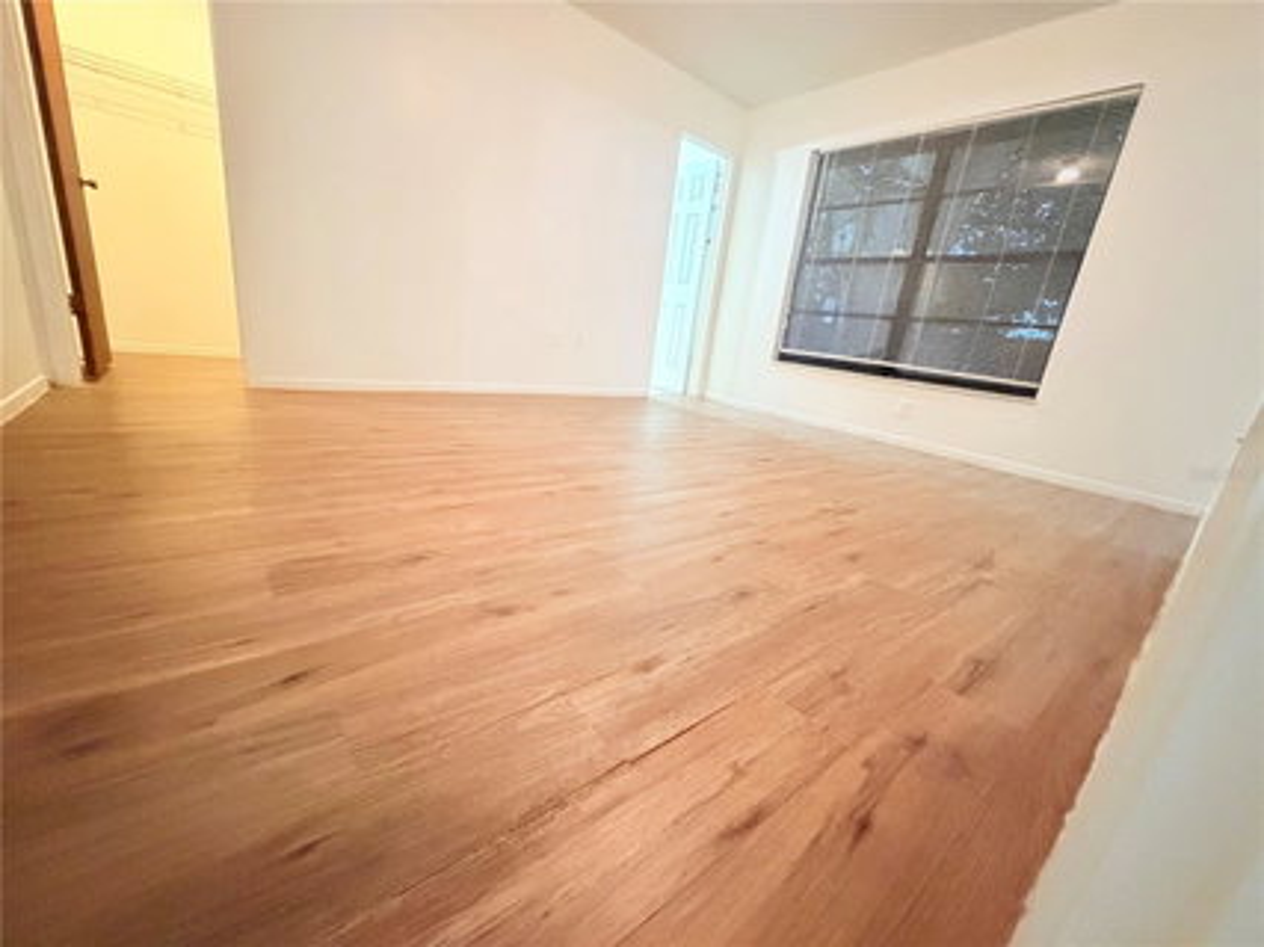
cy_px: 474
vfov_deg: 85.6
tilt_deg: -15.8
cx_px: 632
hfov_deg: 102.1
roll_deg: -6.7
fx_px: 511
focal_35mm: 14
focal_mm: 2.22
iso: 1250
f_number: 2.2
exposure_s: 1/60
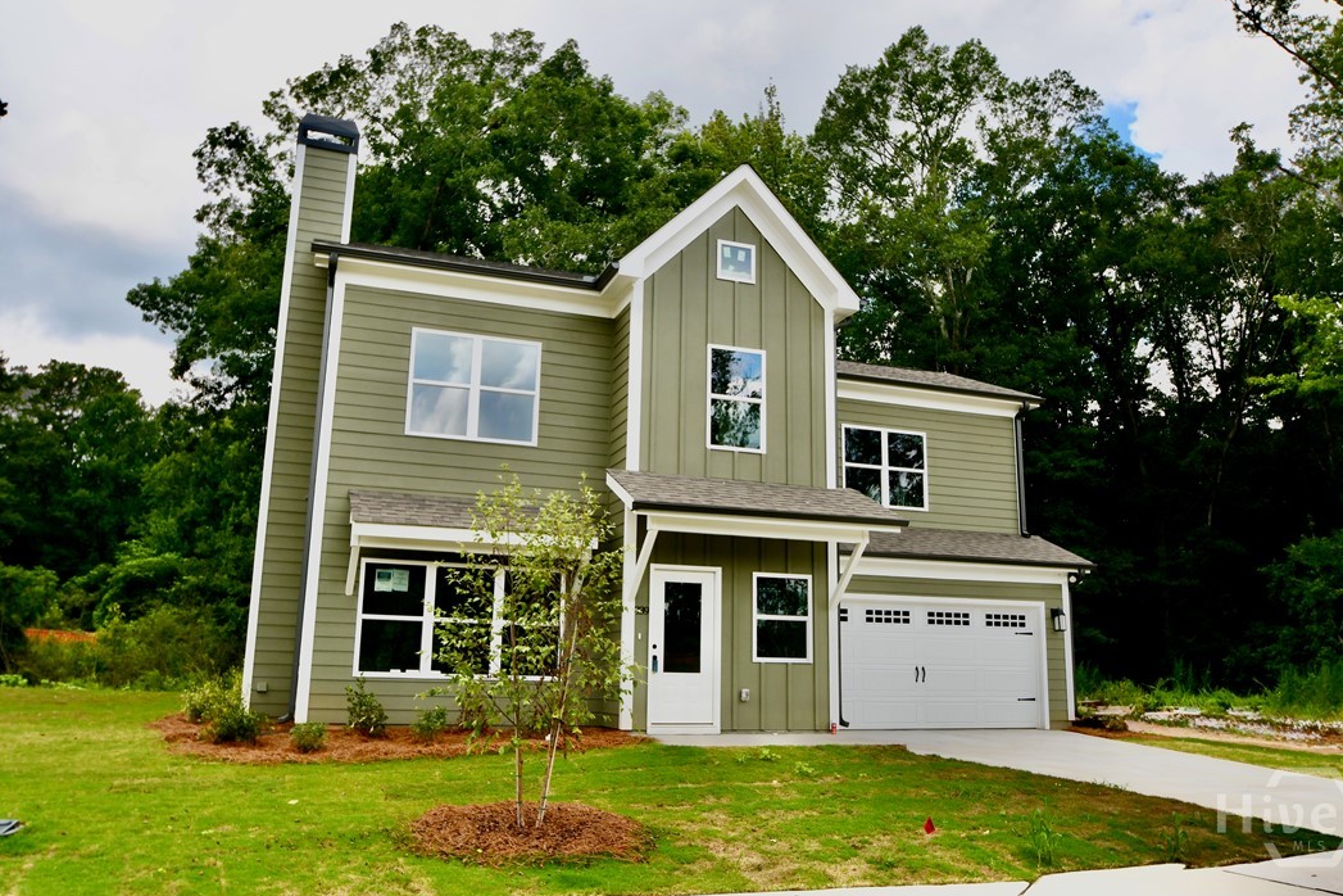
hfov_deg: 65.5
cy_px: 445
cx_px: 686
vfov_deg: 46.4
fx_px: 1044
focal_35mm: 28
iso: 180
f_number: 8
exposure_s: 1/250
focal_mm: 18
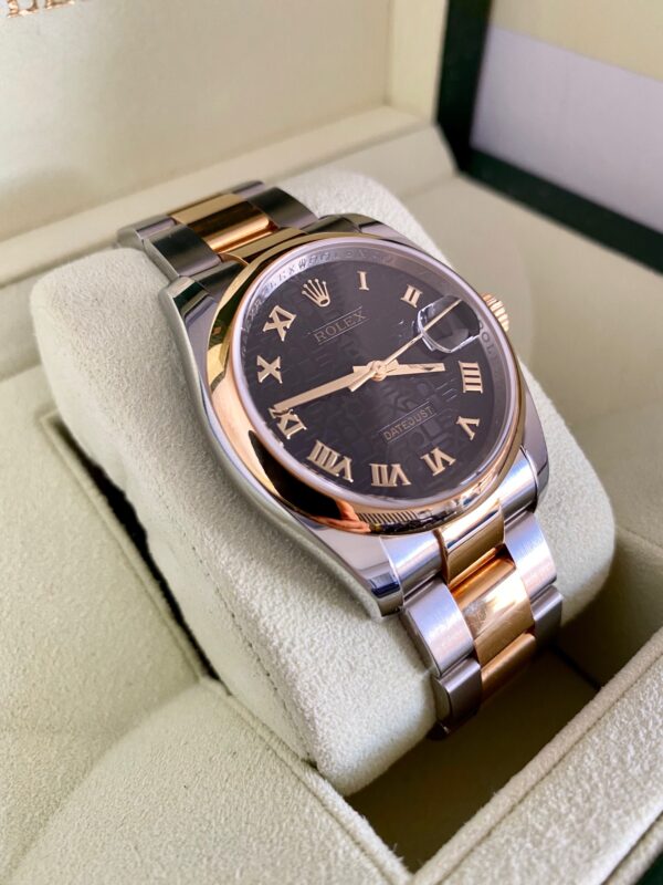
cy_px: 442
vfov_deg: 67.3
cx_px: 332
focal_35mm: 26
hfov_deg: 53.1
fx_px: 664
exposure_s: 1/96
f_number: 1.8
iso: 125
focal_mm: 4.25
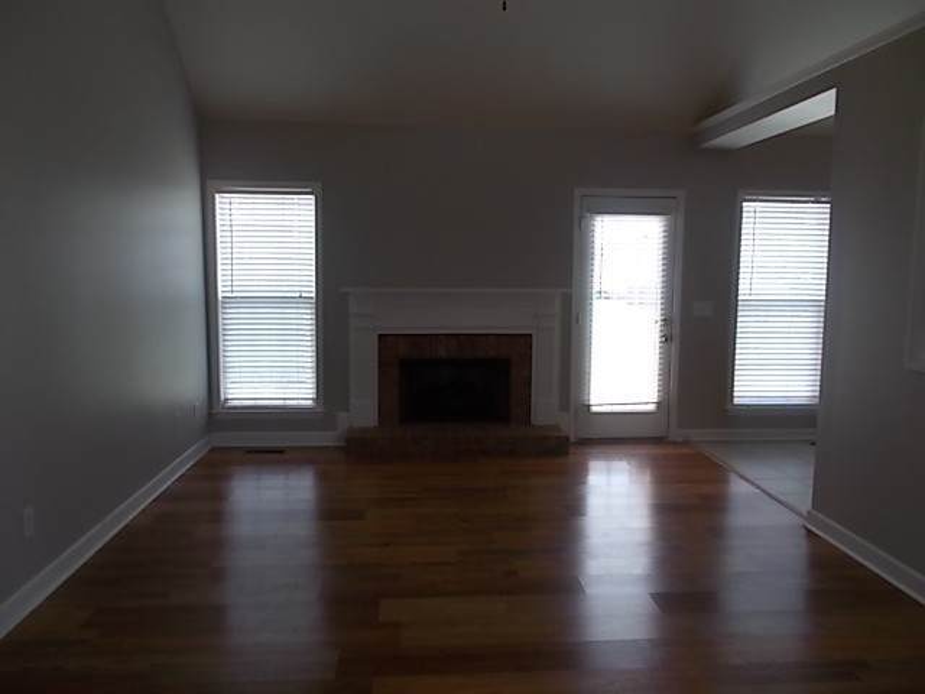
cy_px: 347
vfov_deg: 53.1
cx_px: 462
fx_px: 695
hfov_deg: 67.3
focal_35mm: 26
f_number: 3.2
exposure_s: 1/50
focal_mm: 4.6
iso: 80
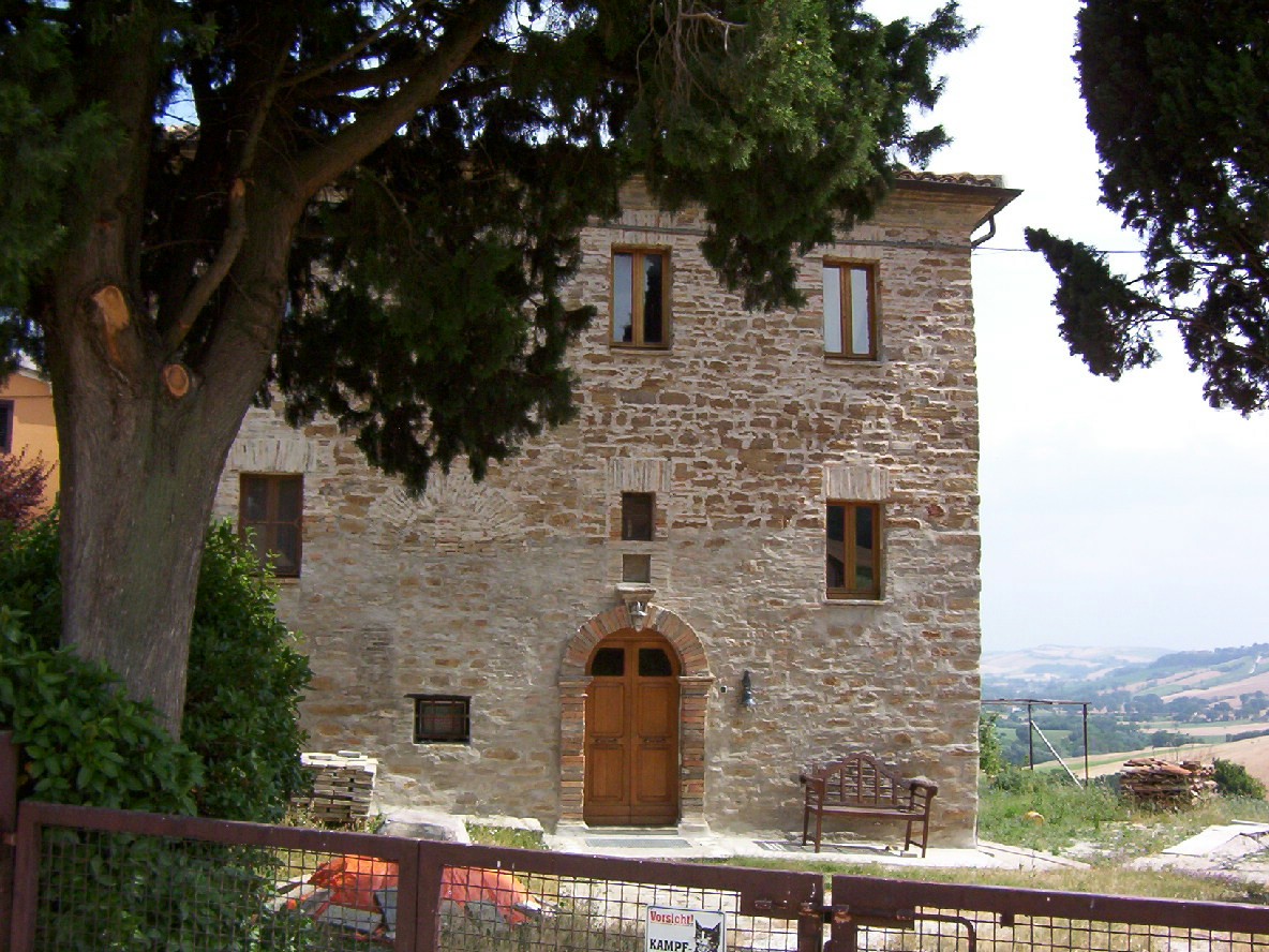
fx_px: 1320
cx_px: 634
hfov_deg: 51.4
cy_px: 476
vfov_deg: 39.7
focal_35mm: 36
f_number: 5.24
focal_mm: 5.54
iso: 100
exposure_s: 1/533
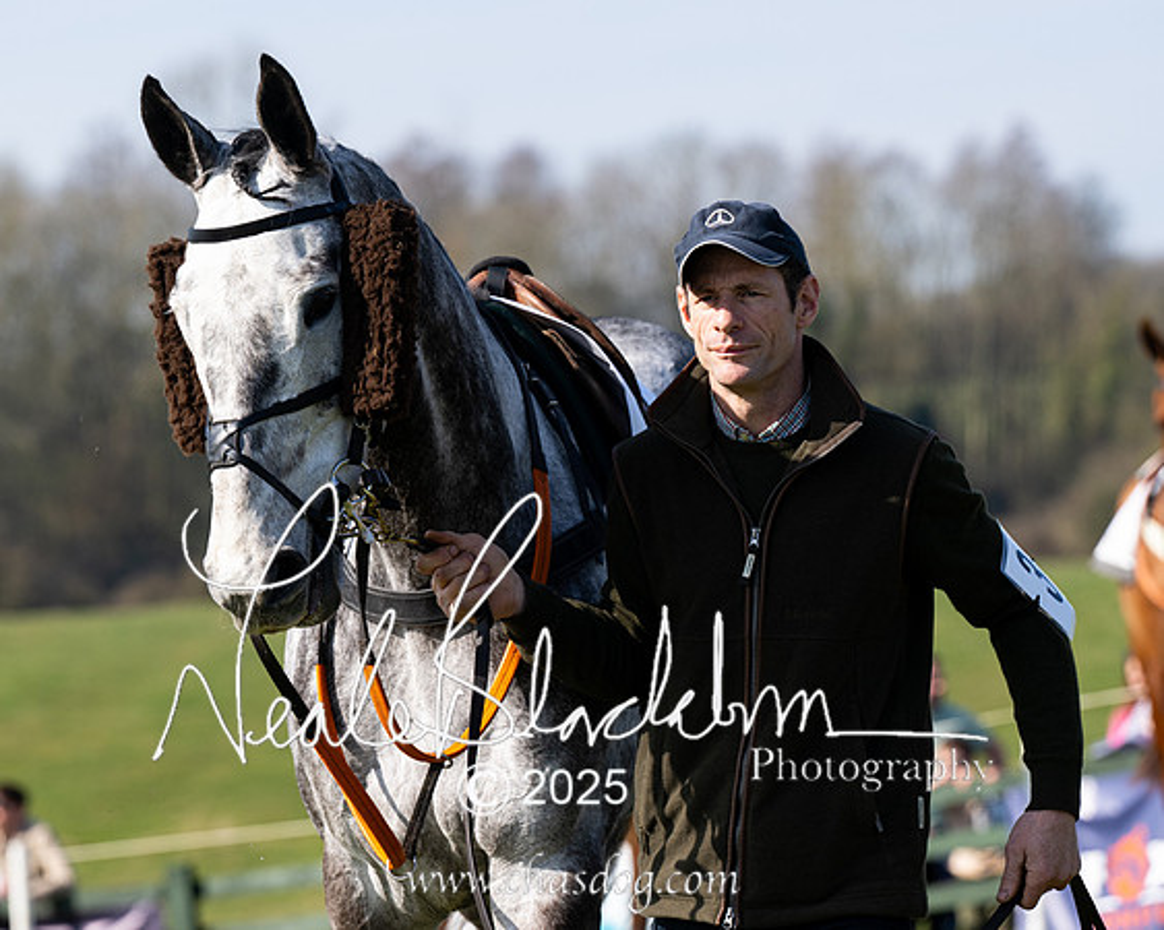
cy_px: 348
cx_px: 481
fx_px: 7286
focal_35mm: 212
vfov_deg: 7.3
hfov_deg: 9.1
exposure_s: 1/1250
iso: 200
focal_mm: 150
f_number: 5
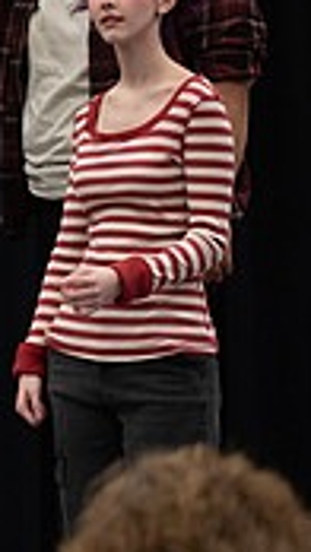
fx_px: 4950
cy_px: 320
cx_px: -584
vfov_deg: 6.4
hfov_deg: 3.5
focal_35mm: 338
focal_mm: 97
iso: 5000
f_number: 4.8
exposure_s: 1/160
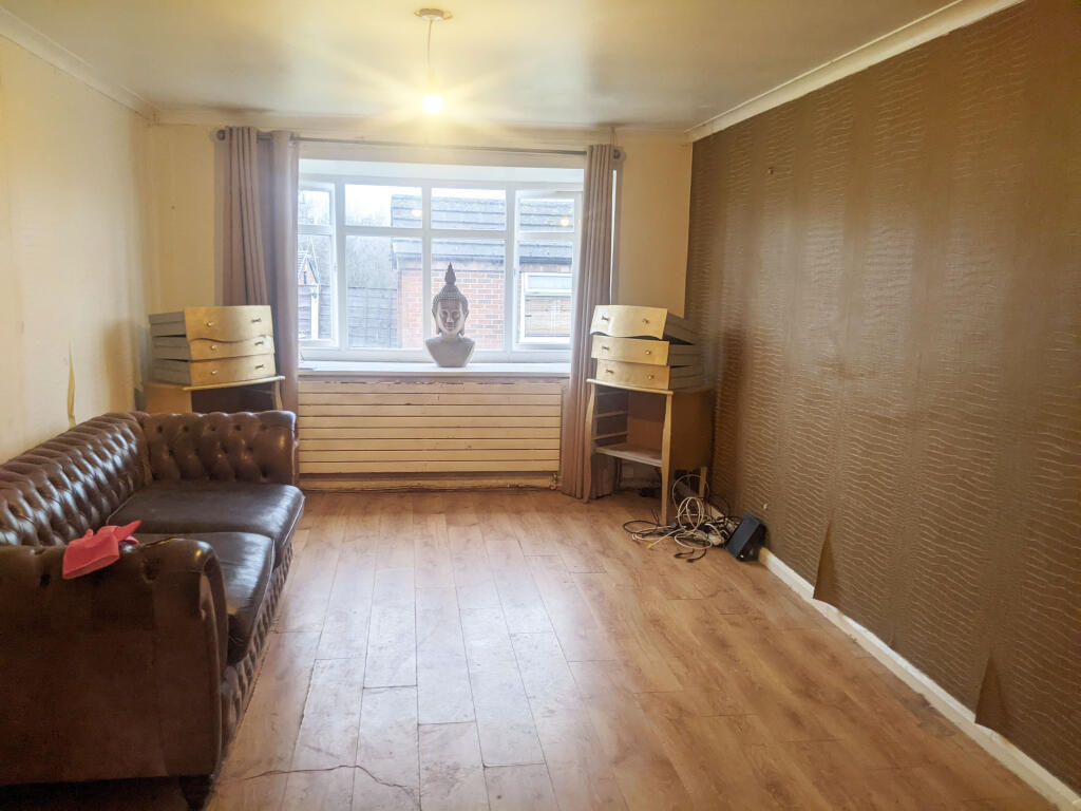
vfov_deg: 51.4
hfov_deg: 65.3
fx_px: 843
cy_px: 406
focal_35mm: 27
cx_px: 540
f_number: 1.8
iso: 85
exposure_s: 1/49.9
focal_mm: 4.44
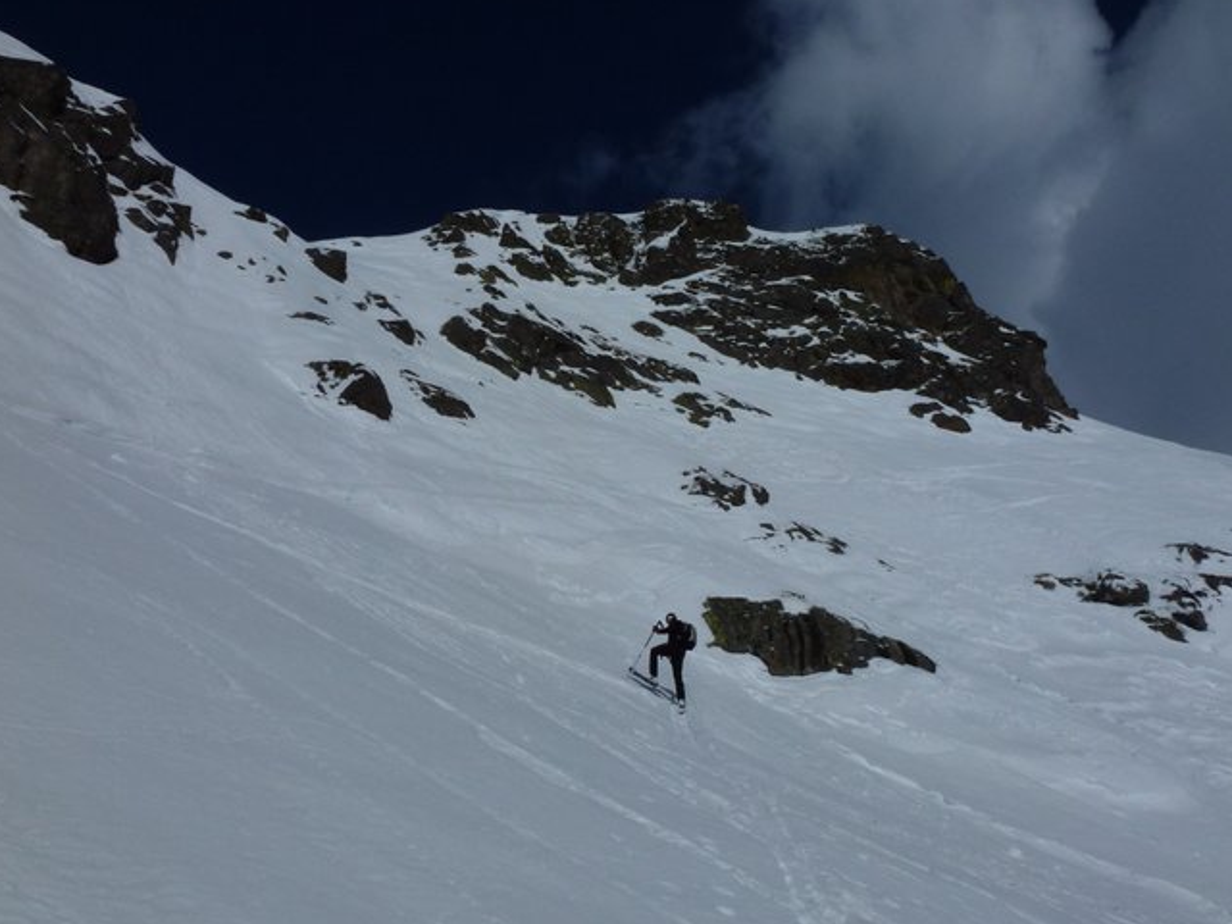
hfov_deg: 59.9
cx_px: 666
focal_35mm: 30
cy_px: 474
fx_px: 1068
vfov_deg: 46.8
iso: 100
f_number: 6.3
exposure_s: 1/2500
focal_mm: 4.3
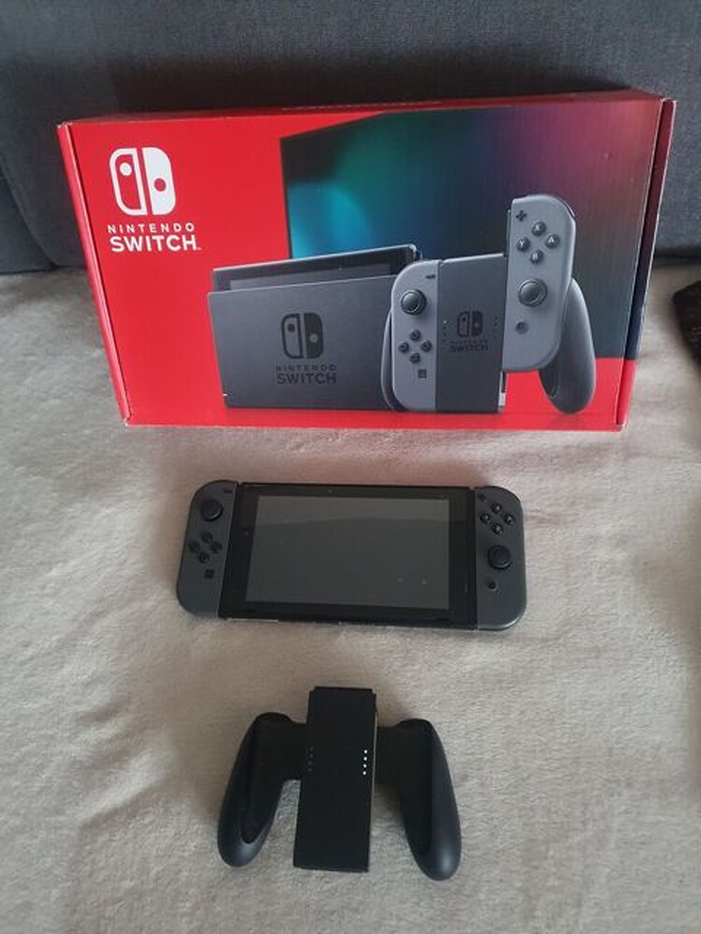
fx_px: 702
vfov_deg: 67.3
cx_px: 350
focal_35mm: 26
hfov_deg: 53.1
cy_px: 467
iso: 640
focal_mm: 4.32
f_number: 1.5
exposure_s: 1/20
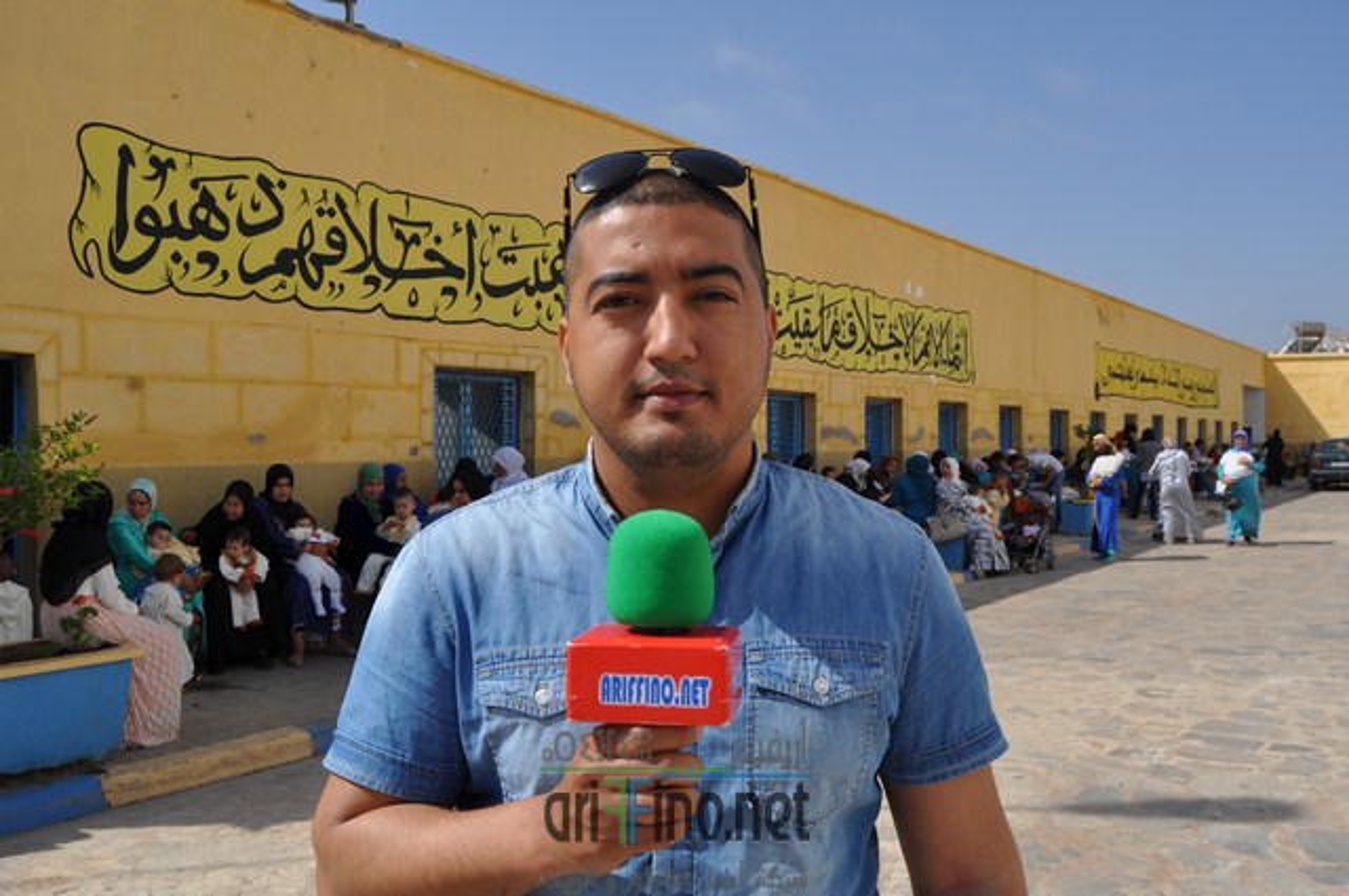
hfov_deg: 62.0
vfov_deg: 43.5
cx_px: 674
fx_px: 1123
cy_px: 448
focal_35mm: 30
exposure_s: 1/400
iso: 200
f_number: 10
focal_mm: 20
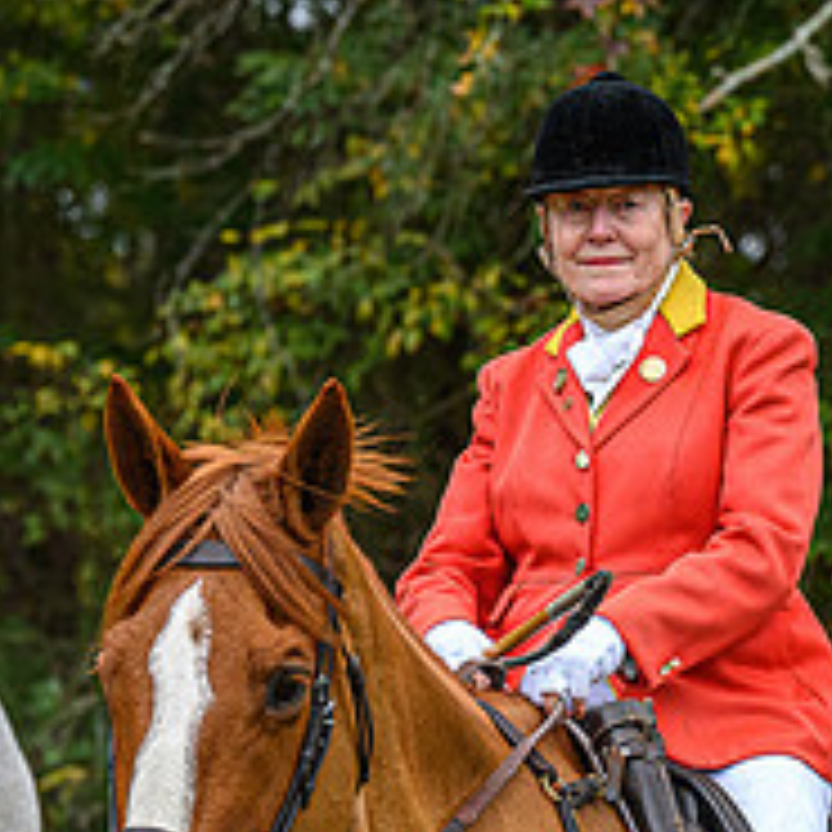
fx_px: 7696
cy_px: 661
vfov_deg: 6.2
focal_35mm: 283
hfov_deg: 6.2
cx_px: 626
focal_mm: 78
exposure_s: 1/1000
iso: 1250
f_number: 3.2
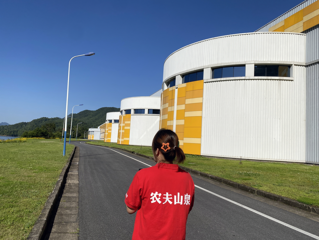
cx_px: 160
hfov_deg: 67.3
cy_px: 120
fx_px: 240
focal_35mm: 26
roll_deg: -2.9
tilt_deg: +7.0
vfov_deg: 53.1
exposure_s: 1/6410
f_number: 1.8
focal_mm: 4.25
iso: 32
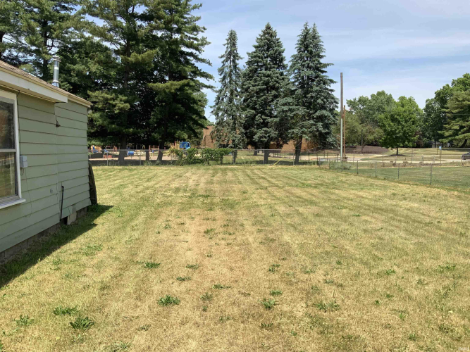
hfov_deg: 61.7
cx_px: 235
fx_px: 394
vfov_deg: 48.2
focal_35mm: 29
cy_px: 176
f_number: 1.8
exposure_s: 1/1577
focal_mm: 3
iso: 16
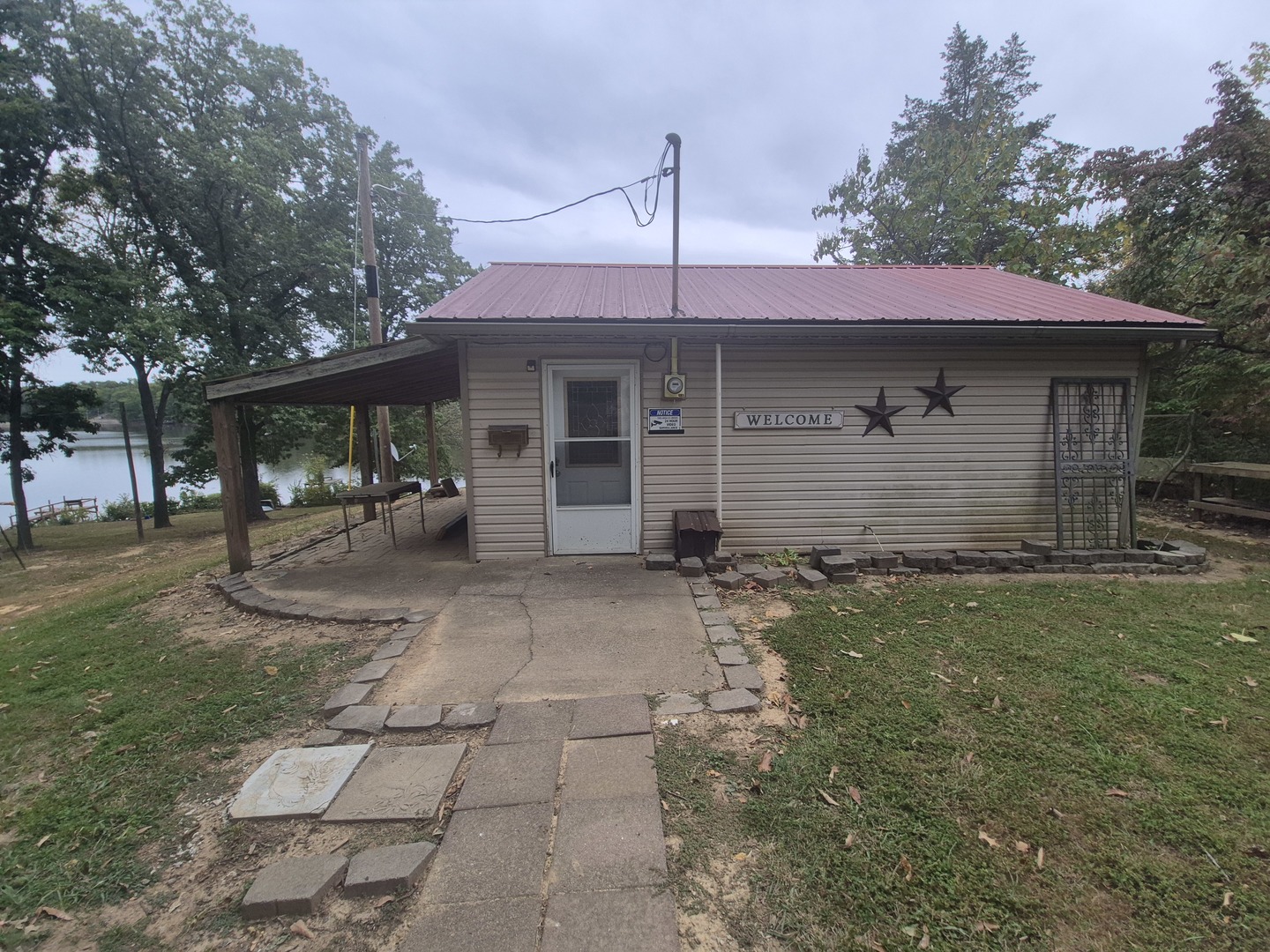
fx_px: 477
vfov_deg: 89.9
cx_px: 635
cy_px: 476
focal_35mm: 13
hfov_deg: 106.2
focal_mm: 1.74
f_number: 2.2
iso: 50
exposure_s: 1/291
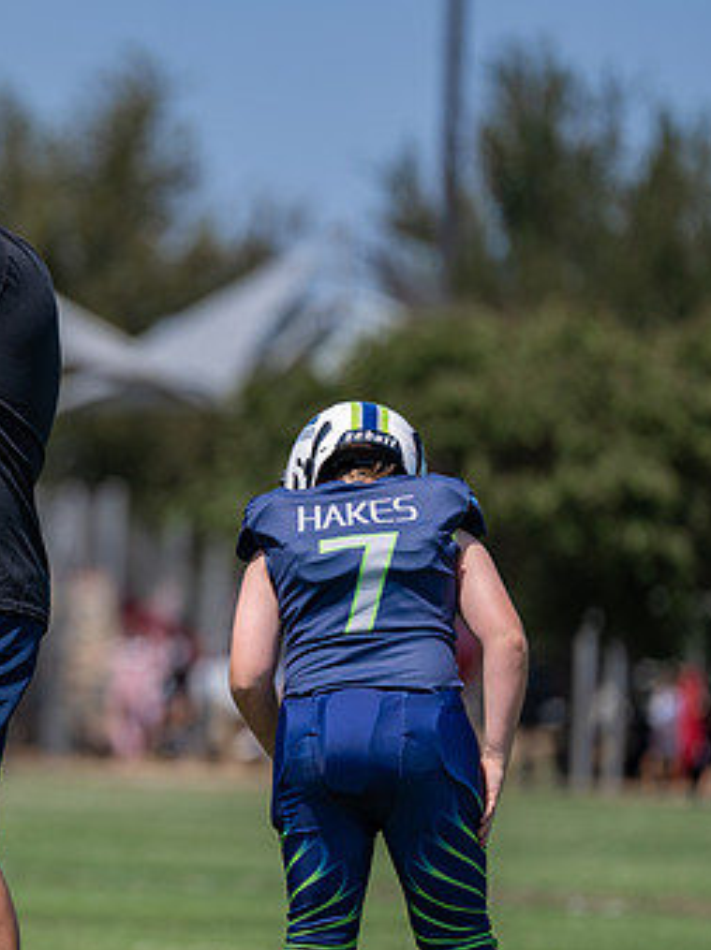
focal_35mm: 393
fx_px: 10776
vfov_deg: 5.0
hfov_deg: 3.8
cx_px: -41
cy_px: 527
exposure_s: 1/2000
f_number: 2.8
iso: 100
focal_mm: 200
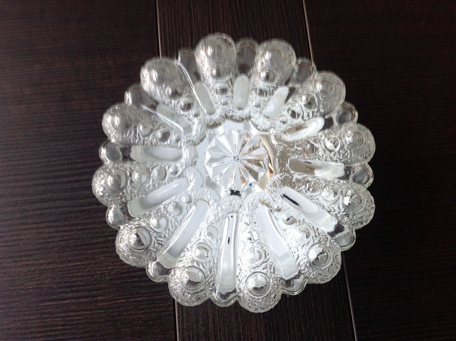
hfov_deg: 52.7
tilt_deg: -76.5
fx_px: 460
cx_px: 228
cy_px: 170
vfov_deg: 40.6
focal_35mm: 35
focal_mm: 4.28
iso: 64
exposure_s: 1/15
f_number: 2.4
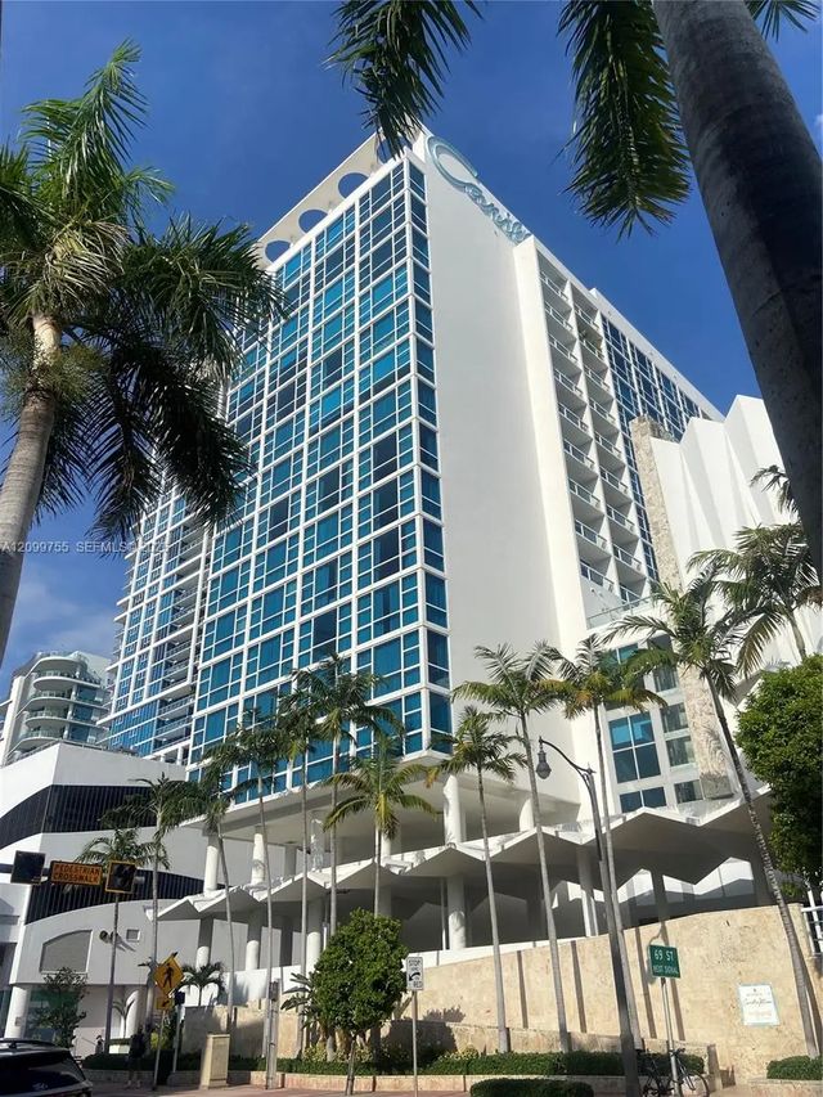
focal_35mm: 26
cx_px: 412
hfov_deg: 53.1
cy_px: 548
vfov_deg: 67.3
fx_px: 824
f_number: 1.8
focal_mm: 4.25
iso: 32
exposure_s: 1/5747
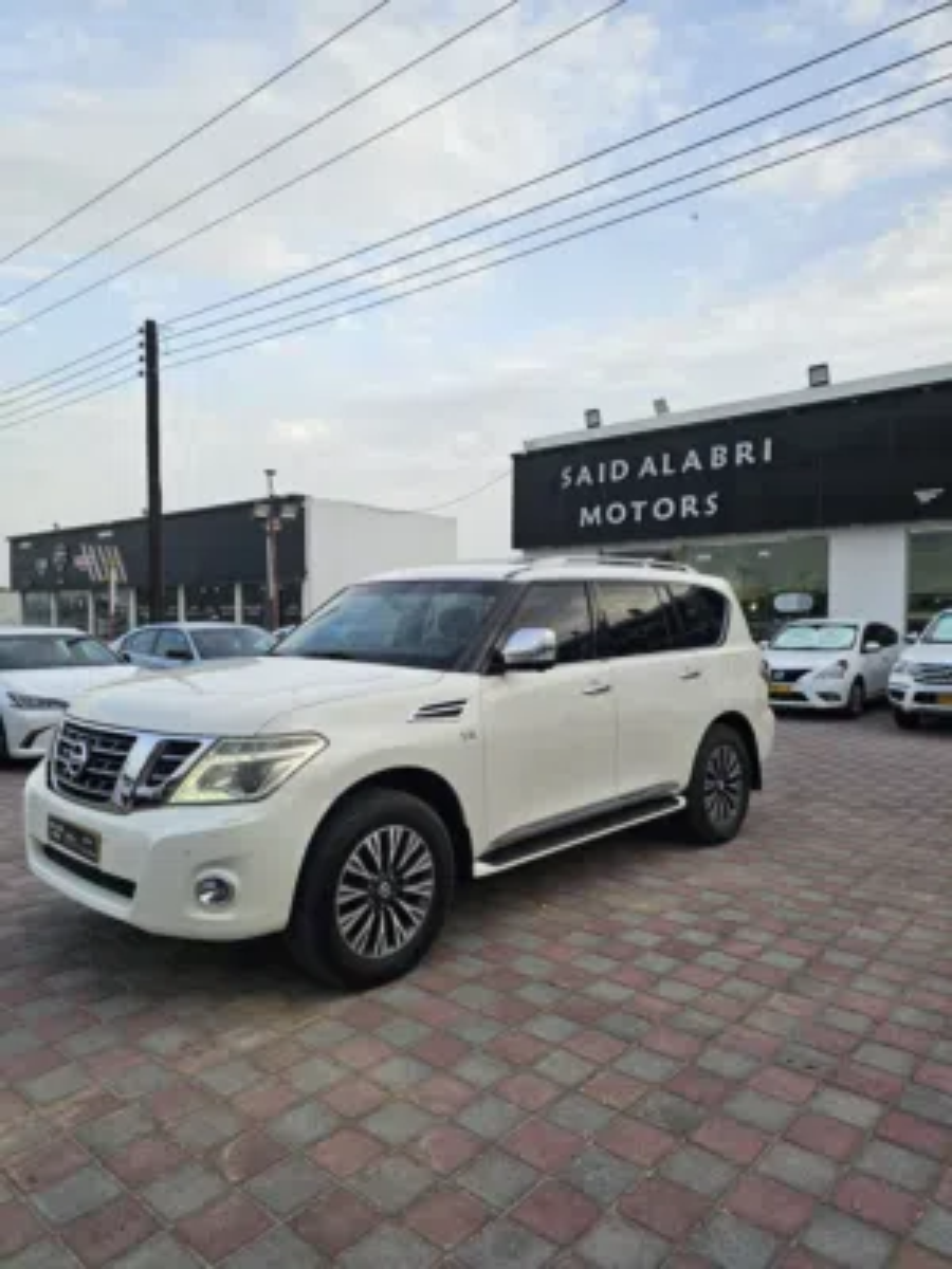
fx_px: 843
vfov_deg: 73.9
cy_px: 634
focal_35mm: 23
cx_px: 476
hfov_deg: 58.9
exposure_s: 1/115
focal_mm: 6.3
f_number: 1.7
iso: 10
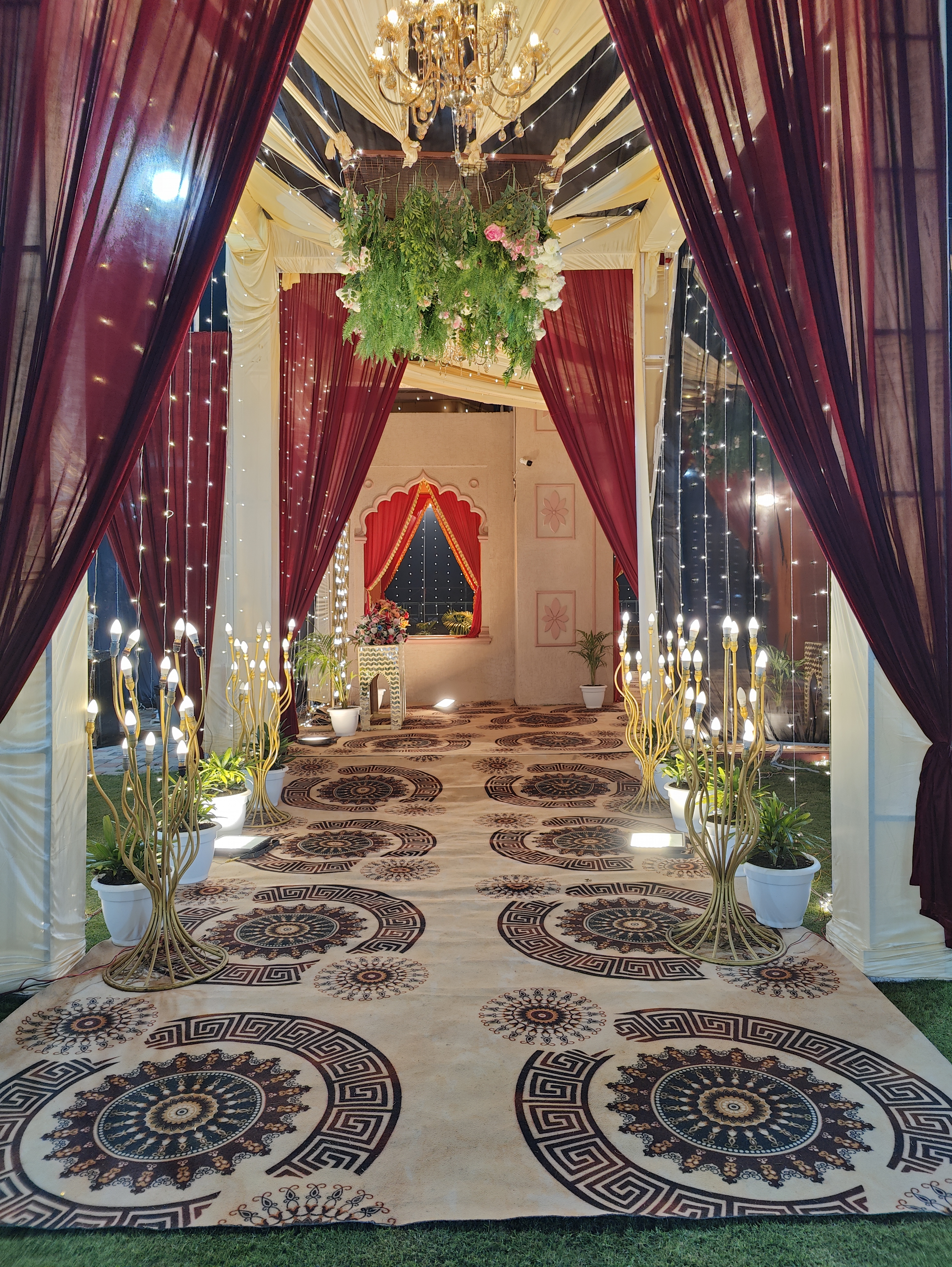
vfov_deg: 73.9
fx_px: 842
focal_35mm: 23
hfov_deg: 59.0
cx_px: 476
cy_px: 634
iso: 100
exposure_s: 1/50
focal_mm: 6.06
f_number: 1.8
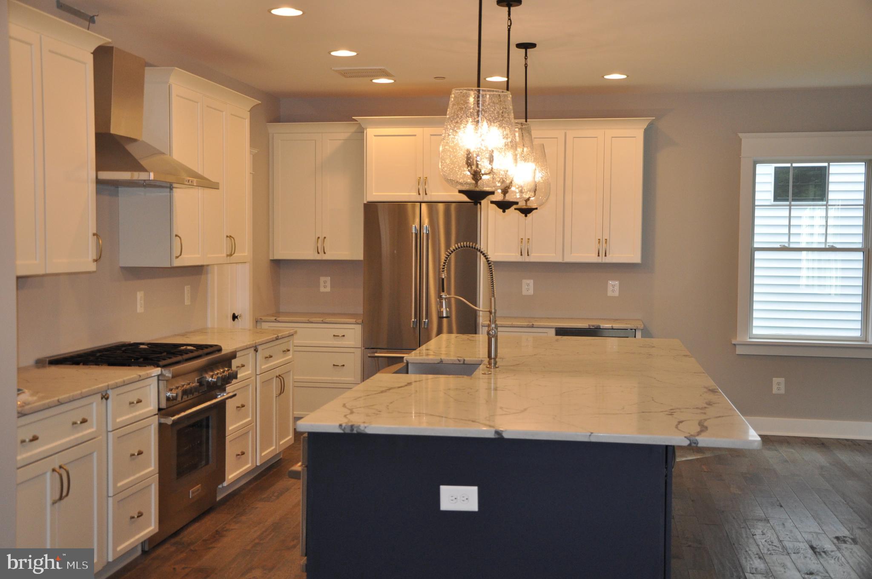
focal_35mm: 42
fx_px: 1016
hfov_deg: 46.5
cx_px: 436
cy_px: 290
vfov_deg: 31.8
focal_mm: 28
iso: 720
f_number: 4
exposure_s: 1/125
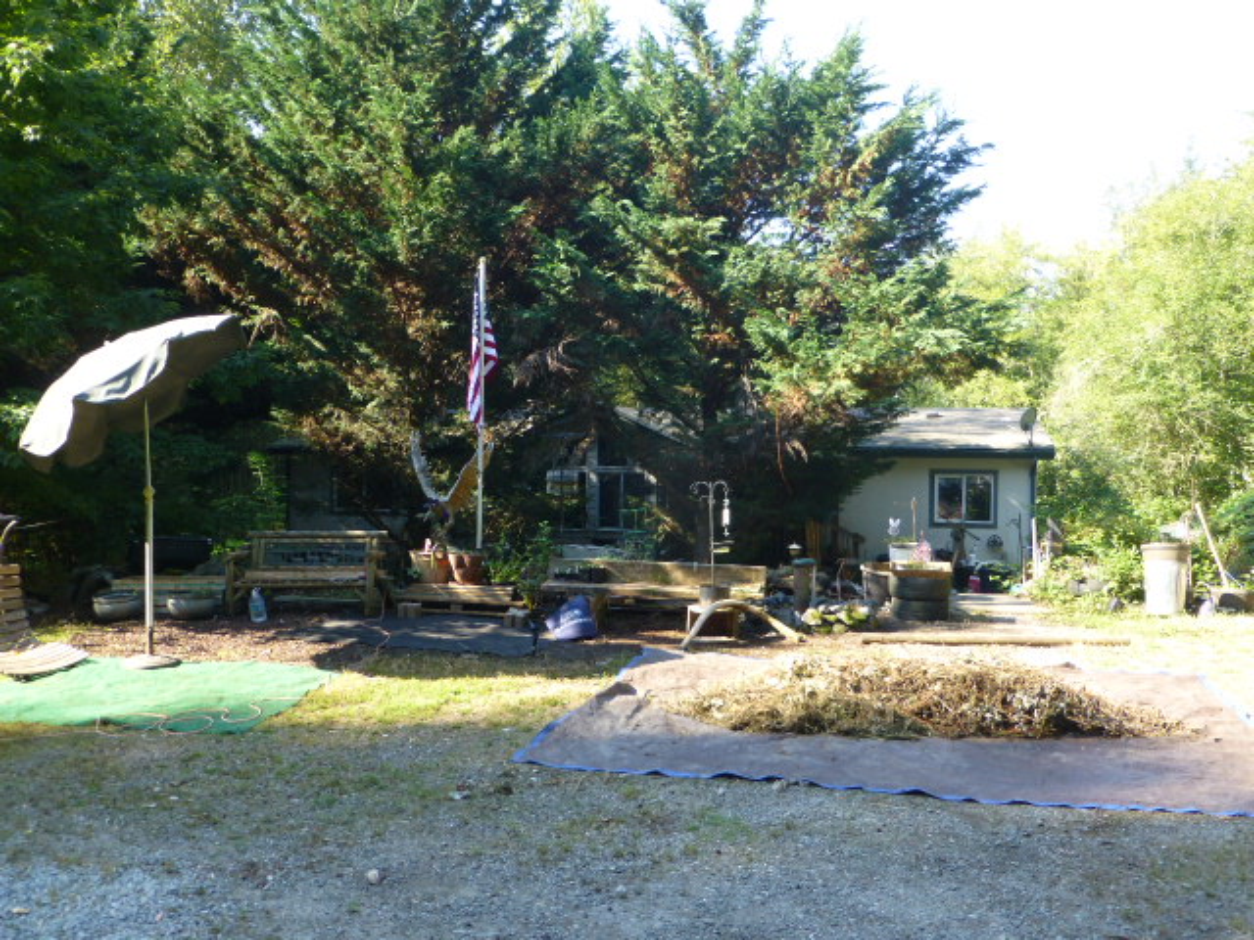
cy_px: 470
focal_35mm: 30
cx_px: 627
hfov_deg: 60.0
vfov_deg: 46.8
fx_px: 1087
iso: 100
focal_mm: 5.4
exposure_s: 1/100
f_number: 3.6
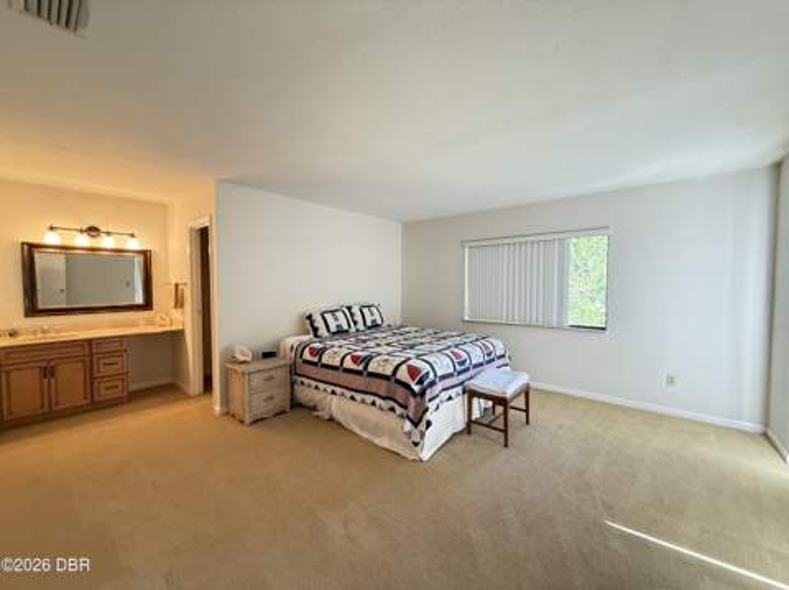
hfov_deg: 102.1
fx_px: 319
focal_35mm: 14
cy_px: 295
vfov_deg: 85.6
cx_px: 394
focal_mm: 2.22
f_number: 2.2
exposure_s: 1/60
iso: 250
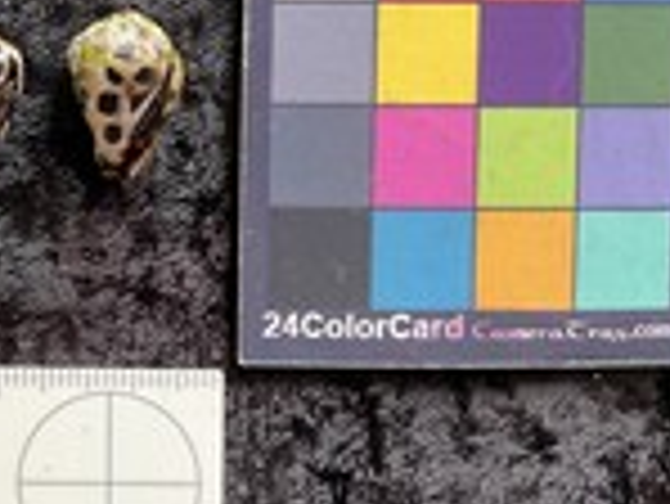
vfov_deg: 21.3
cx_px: -67
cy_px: 92
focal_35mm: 68
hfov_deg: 26.3
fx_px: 1317
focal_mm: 3
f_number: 1.8
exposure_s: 1/60
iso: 40
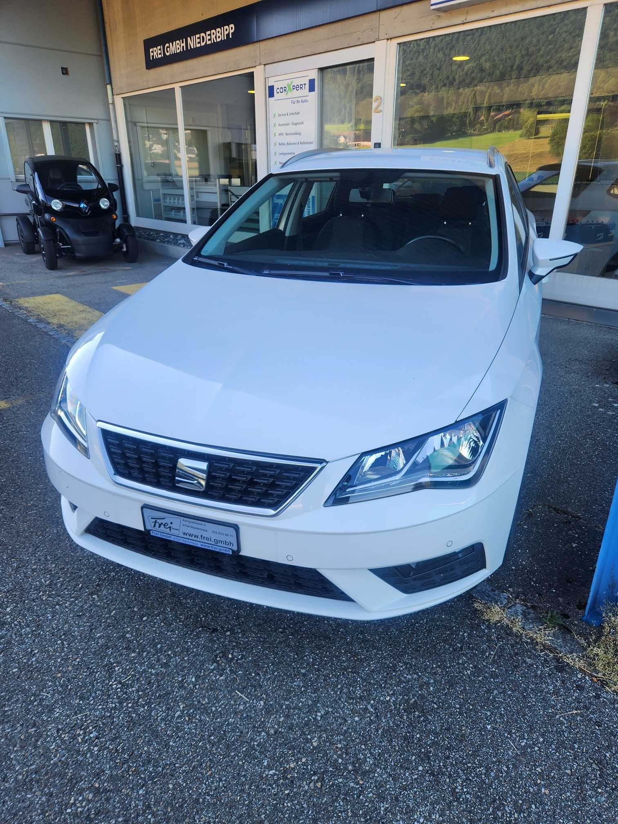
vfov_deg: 73.9
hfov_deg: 58.9
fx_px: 547
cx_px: 309
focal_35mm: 23
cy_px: 412
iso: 20
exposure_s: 1/185
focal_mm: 5.4
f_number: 1.8
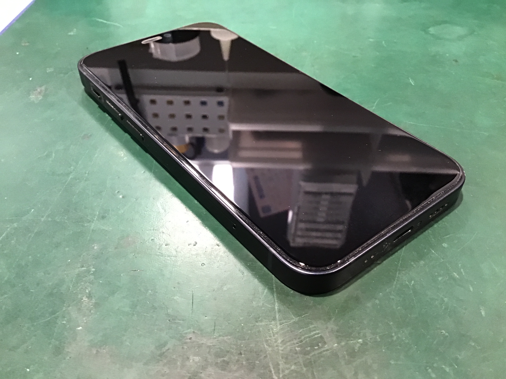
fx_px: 453
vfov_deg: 45.4
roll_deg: -0.7
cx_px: 253
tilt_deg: -42.6
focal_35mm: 31
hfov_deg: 58.4
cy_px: 190
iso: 160
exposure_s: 1/30
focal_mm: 3.3
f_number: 2.4
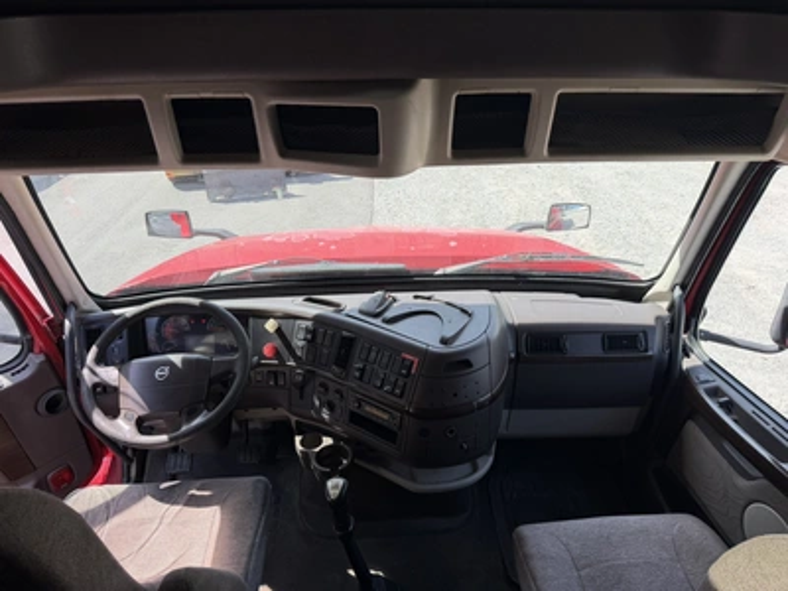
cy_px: 296
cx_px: 394
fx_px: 546
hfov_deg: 71.6
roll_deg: +2.7
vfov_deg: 56.8
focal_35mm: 24
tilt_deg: -31.8
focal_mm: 6.76
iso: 80
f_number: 1.78
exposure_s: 1/849
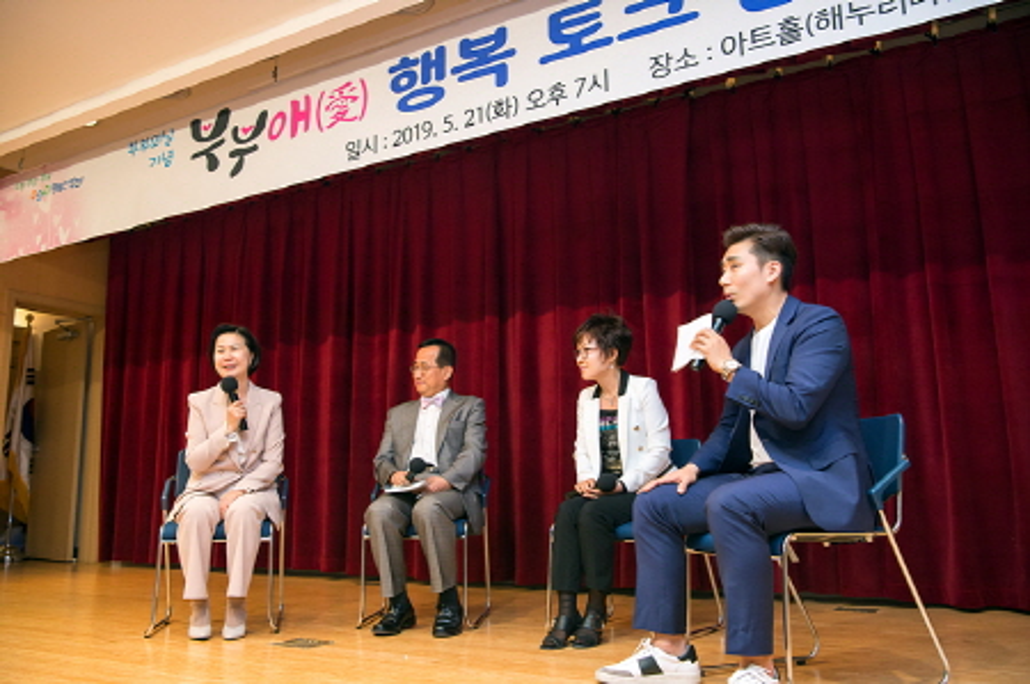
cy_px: 342
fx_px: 915
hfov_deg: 58.8
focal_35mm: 32
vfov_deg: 41.0
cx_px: 515
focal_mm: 32
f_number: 5
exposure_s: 1/125
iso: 1000
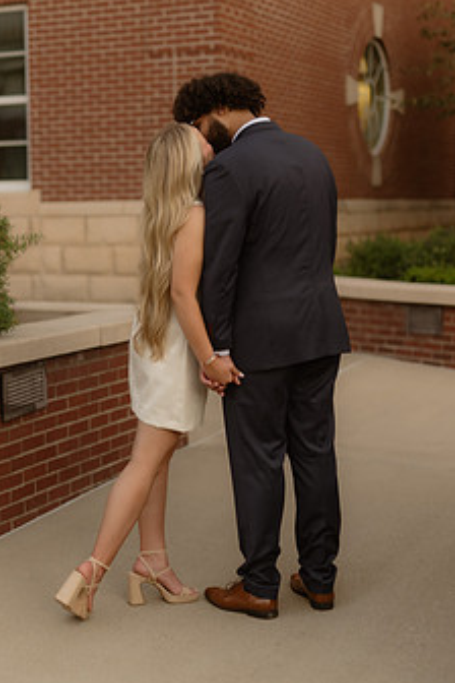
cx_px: 169
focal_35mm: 67
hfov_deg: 20.3
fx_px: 1270
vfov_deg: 30.0
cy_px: 293
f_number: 1.4
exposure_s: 1/250
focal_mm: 50
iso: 250
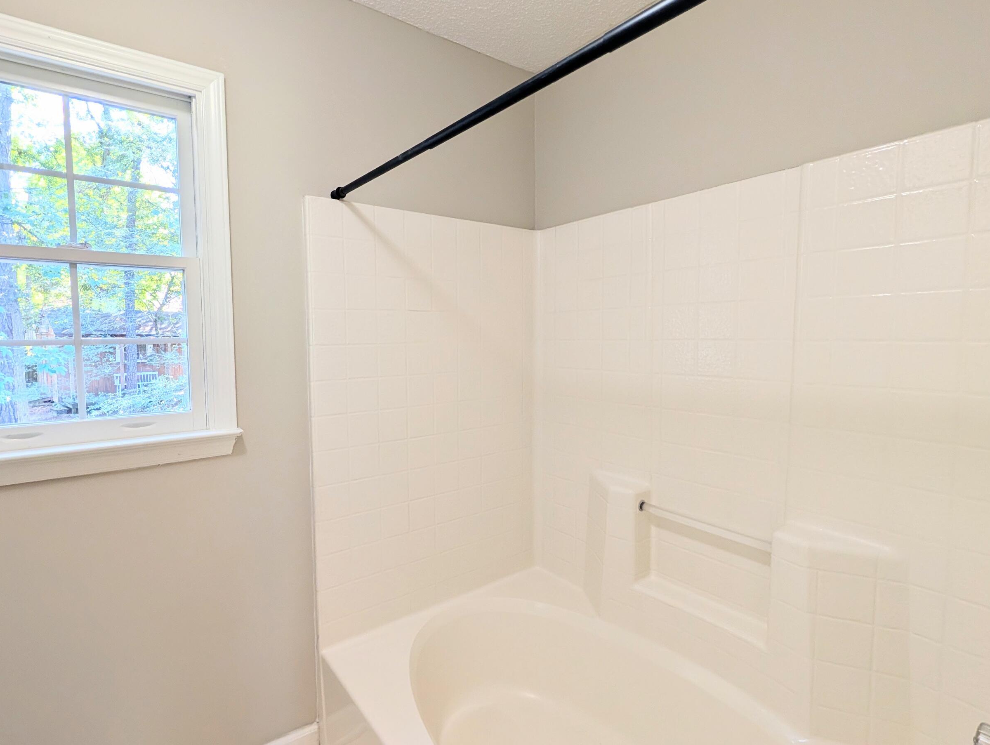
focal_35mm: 15
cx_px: 432
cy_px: 366
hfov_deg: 97.6
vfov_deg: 81.9
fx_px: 430
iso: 75
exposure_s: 1/60
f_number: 1.7
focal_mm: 2.02
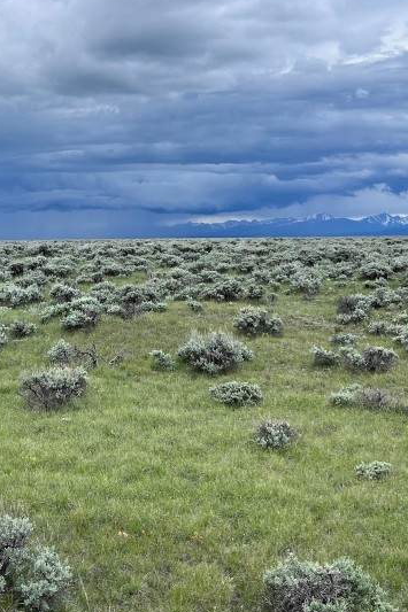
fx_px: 885
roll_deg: +2.2
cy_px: 241
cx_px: 123
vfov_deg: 38.0
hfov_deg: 25.8
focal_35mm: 52
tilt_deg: +1.9
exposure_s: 1/3356
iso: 50
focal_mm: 5.7
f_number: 1.5
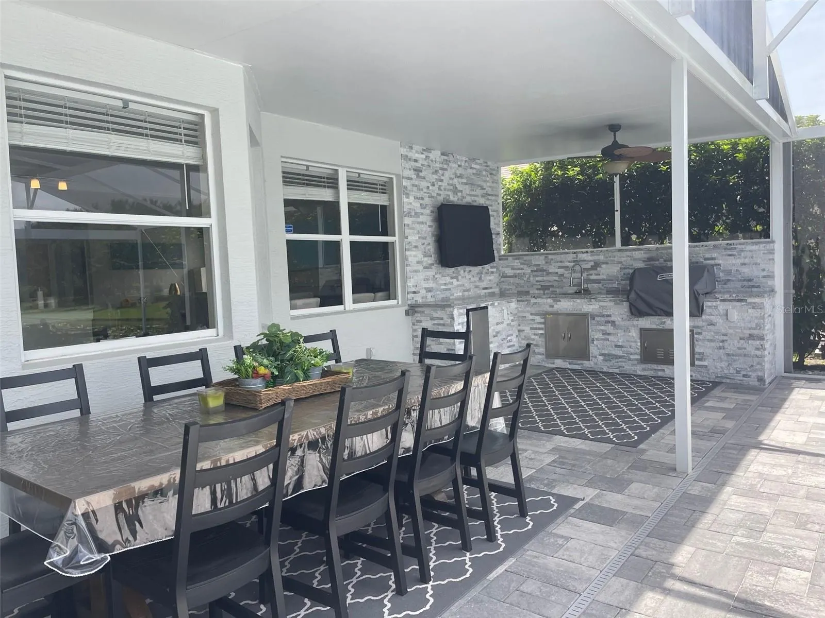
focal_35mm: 26
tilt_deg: -4.0
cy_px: 309
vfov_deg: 53.1
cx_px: 412
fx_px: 620
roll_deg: +3.0
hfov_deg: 67.3
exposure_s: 1/561
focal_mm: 5.1
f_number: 1.6
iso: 32
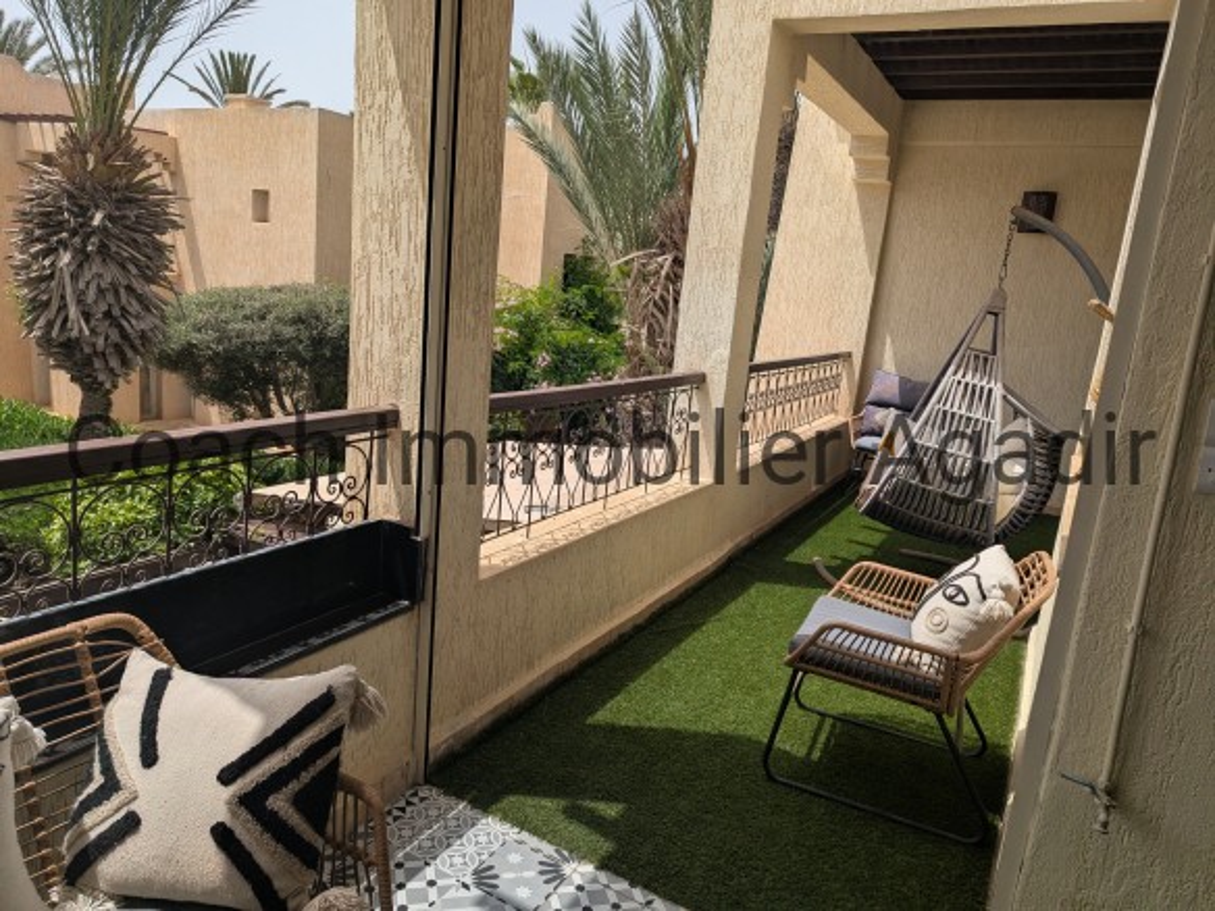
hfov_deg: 71.6
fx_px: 842
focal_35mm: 24
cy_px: 456
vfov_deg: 56.8
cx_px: 608
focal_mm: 6.81
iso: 43
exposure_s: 1/2262
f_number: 1.85
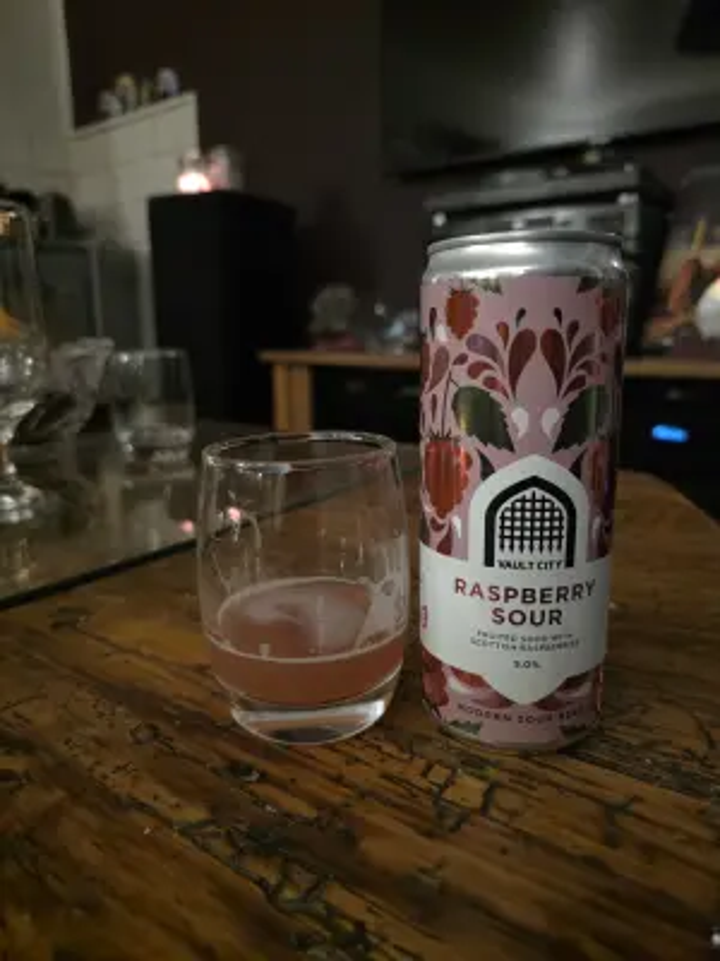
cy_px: 480
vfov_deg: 73.9
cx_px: 360
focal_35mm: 23
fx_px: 638
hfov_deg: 58.9
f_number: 1.7
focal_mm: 6.3
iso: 1600
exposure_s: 1/16.7
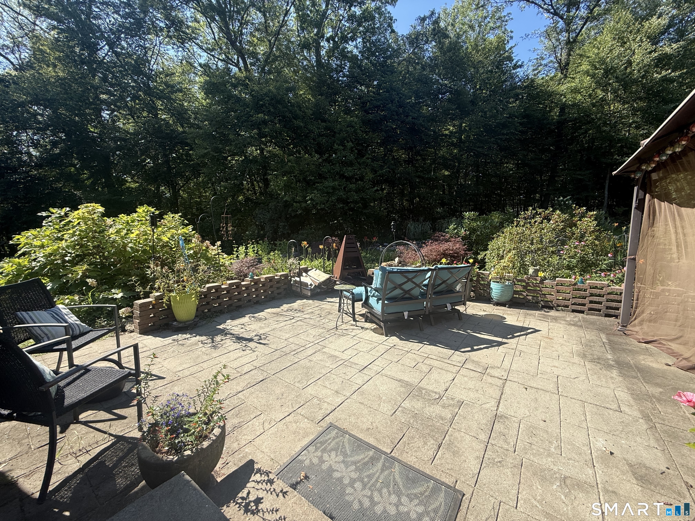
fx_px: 281
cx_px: 348
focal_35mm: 14
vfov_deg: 85.7
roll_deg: +0.2
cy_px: 260
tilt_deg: -5.8
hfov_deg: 102.1
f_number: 2.2
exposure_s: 1/672
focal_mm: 2.22
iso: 50
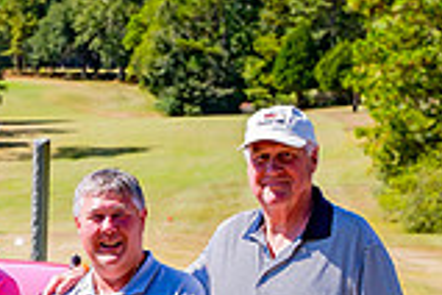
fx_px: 1891
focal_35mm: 154
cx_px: -178
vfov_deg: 8.7
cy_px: 429
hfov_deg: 12.8
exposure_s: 1/640
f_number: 4
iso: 100
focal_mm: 38
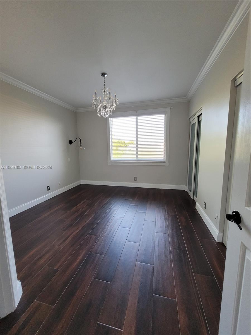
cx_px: 126
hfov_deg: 89.9
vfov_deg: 106.2
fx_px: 126
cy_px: 168
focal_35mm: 13
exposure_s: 1/60
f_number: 2.2
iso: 200
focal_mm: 1.74
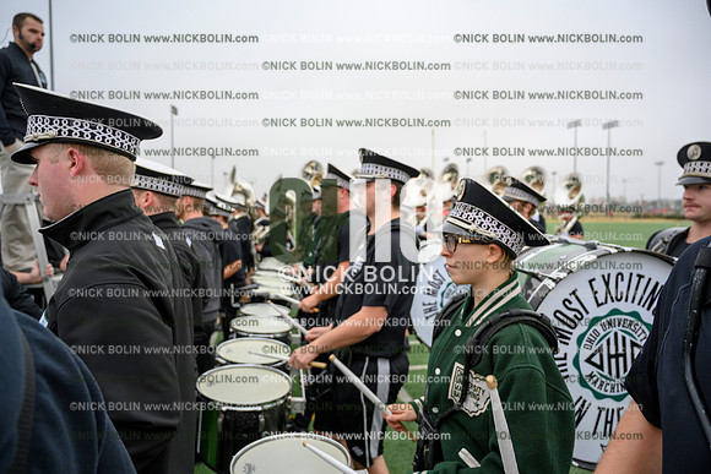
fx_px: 474
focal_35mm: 24
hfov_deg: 73.7
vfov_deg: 53.2
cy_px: 237
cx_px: 356
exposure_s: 1/320
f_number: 4
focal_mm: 24
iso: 125
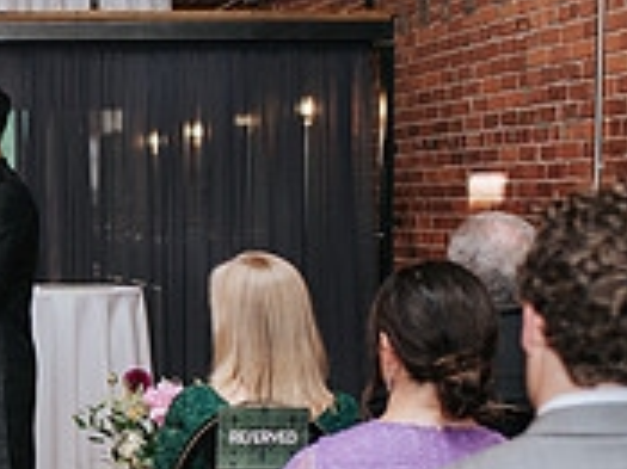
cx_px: -169
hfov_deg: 16.2
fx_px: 2100
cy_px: 474
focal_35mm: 116
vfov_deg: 12.6
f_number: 3.2
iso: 800
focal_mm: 35
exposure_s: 1/200
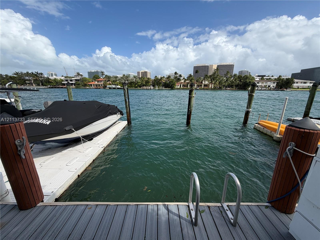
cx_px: 160
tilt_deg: -14.1
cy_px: 120
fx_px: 129
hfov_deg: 102.1
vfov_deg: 85.7
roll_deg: -0.7
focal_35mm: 14
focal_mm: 2.22
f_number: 2.2
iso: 20
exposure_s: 1/970
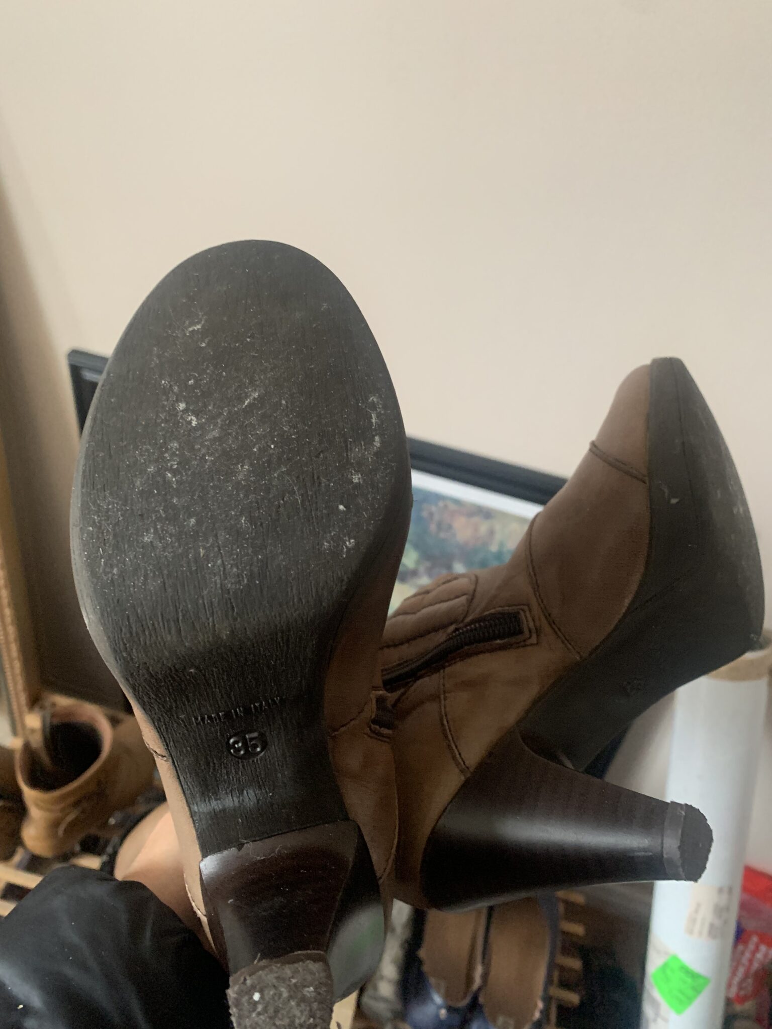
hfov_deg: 53.1
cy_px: 514
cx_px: 386
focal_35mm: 26
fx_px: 773
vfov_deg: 67.3
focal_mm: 4.25
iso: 400
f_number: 1.8
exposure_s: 1/60
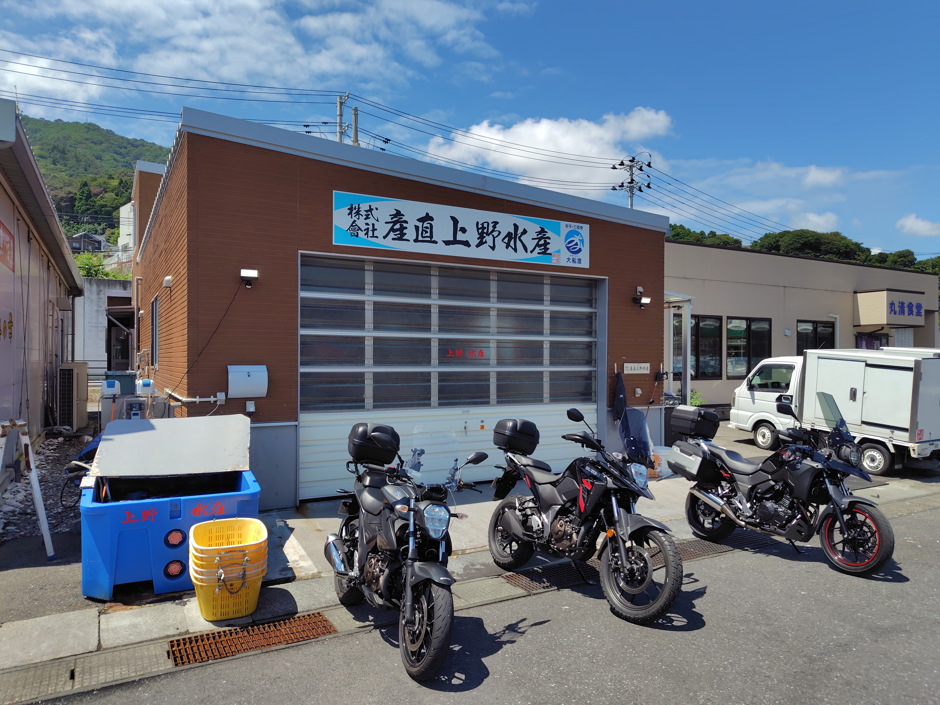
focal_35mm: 23
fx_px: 625
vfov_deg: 58.9
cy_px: 352
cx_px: 470
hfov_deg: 73.9
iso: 50
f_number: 1.9
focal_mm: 5.6
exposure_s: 1/1854
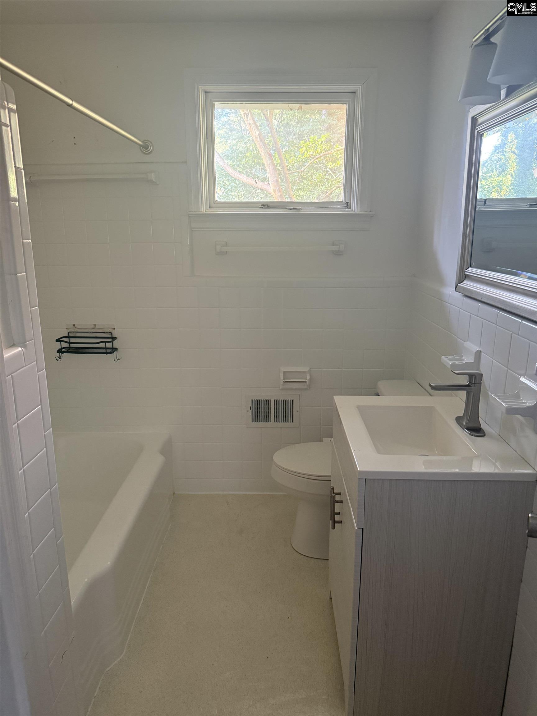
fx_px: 496
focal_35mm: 24
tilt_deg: -12.3
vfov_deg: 71.6
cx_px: 268
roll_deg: -0.4
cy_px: 358
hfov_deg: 56.8
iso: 500
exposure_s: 1/60
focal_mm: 6.76
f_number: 1.78
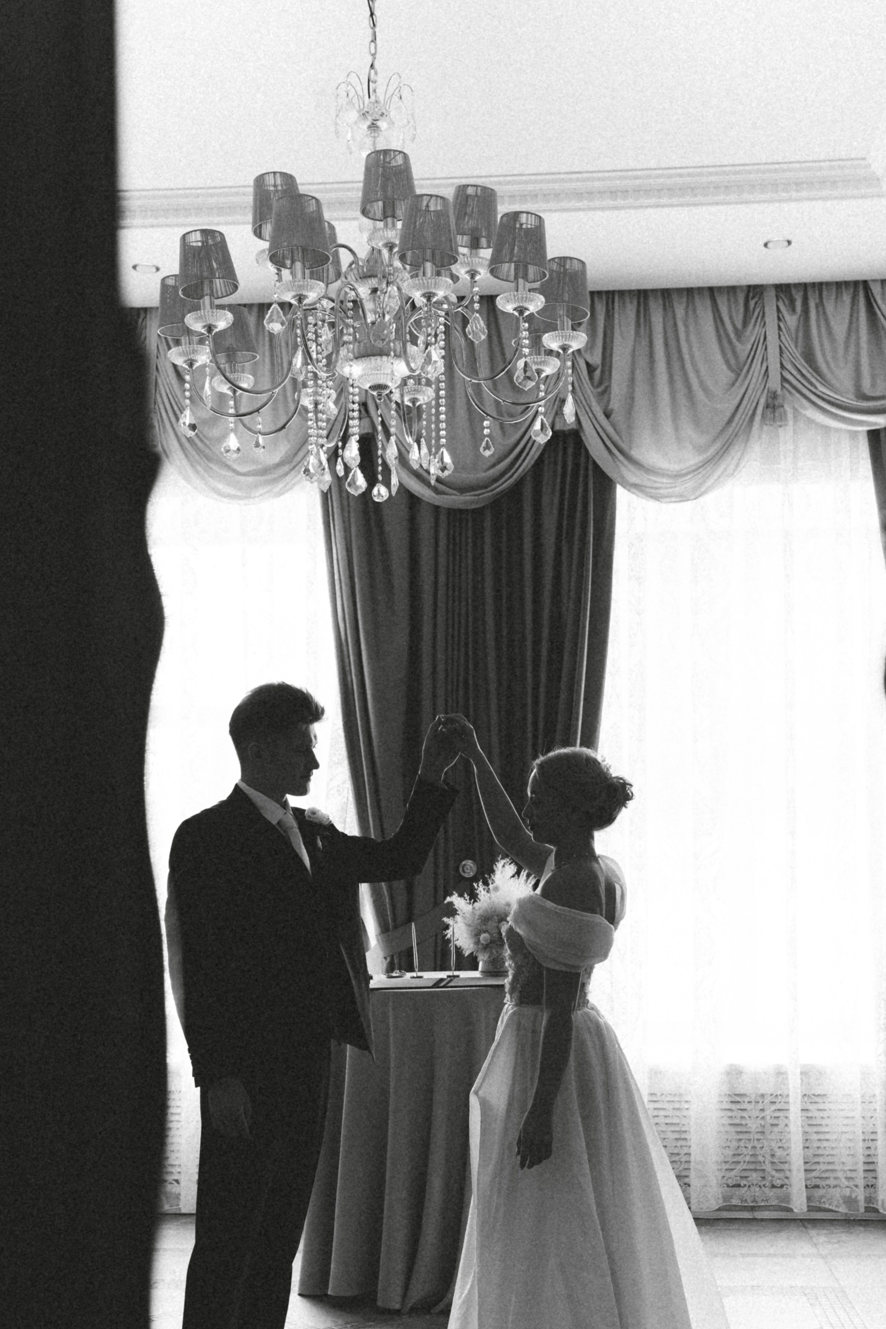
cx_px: 472
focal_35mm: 46
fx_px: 1698
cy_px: 820
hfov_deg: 29.2
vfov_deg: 42.5
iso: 1250
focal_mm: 35
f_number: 4
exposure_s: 1/160
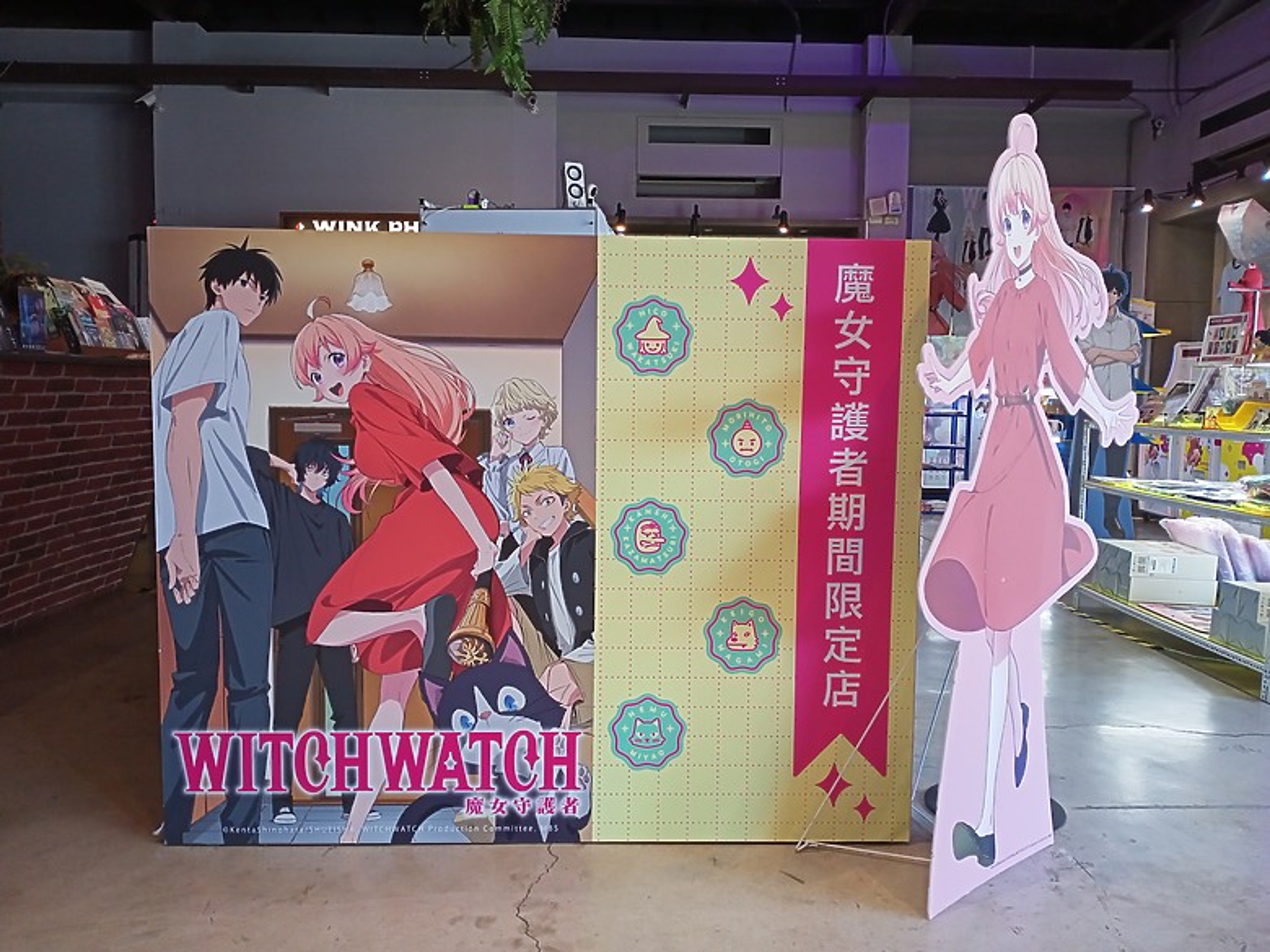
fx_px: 1027
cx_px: 635
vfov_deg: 49.7
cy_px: 476
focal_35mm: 28
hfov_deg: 63.4
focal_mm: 4.05
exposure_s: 1/100
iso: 208
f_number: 1.8
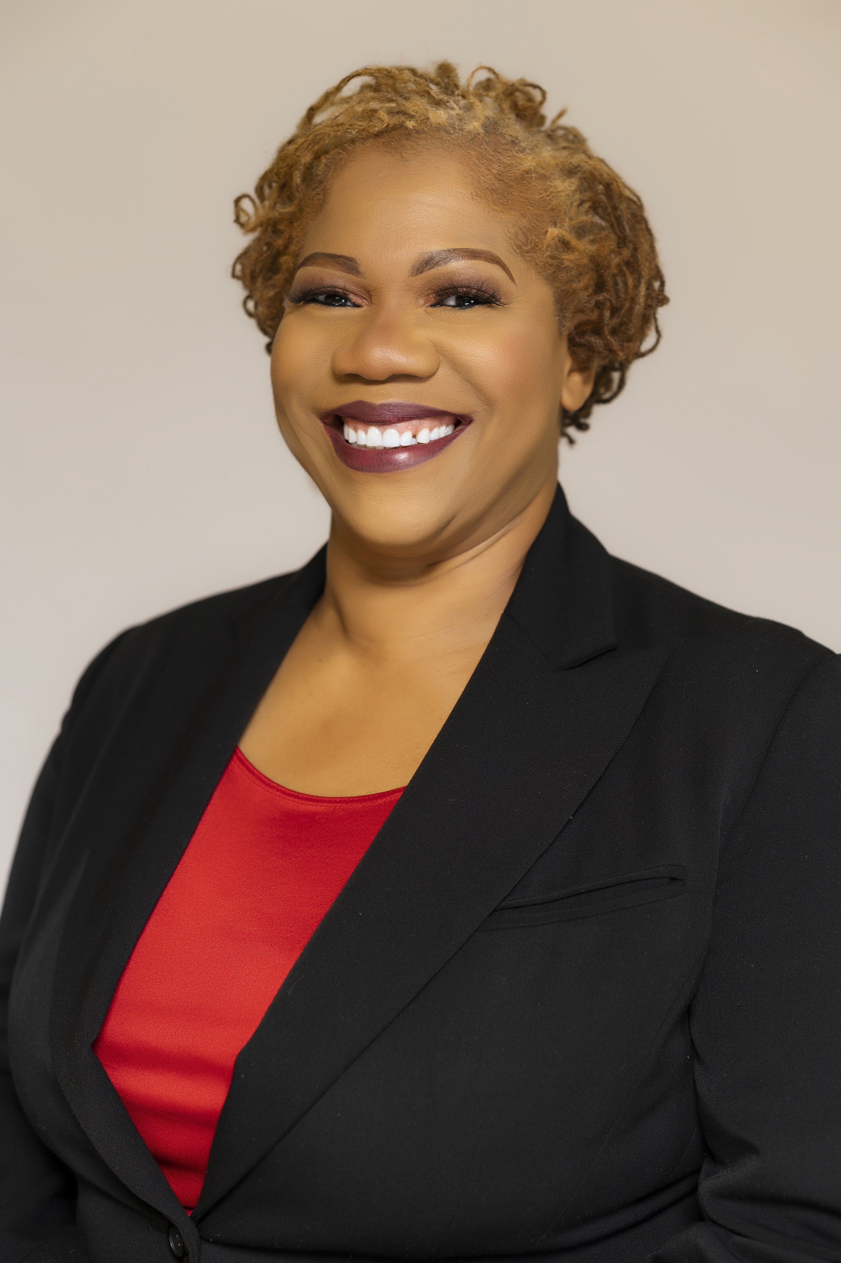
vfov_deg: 39.6
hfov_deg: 27.0
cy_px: 632
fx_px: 1754
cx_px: 420
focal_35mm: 50
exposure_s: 1/200
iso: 50
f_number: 3.2
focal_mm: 50
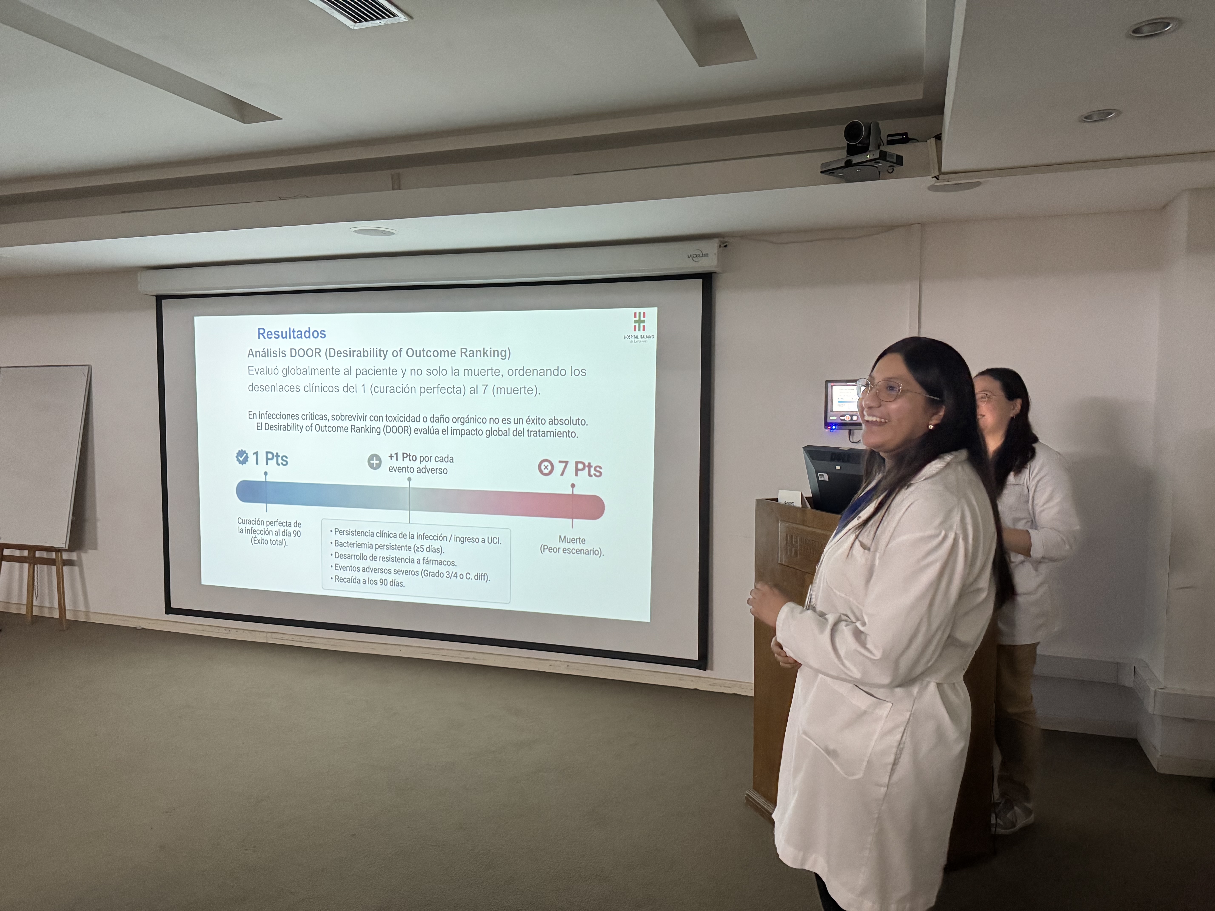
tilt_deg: -5.1
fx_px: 842
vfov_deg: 56.8
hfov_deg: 71.6
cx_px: 608
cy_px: 456
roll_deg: -0.6
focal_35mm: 24
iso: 640
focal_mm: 6.76
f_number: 1.78
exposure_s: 1/60
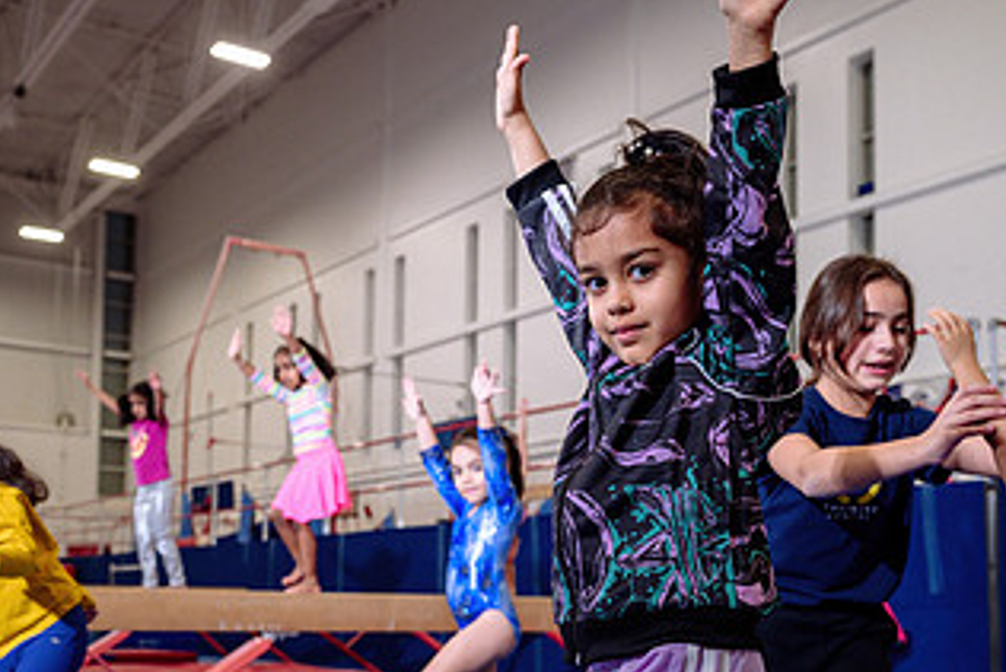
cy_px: 530
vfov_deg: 29.9
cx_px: 452
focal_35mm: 44
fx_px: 1230
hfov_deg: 44.4
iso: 800
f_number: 3.5
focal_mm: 24
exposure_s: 1/250
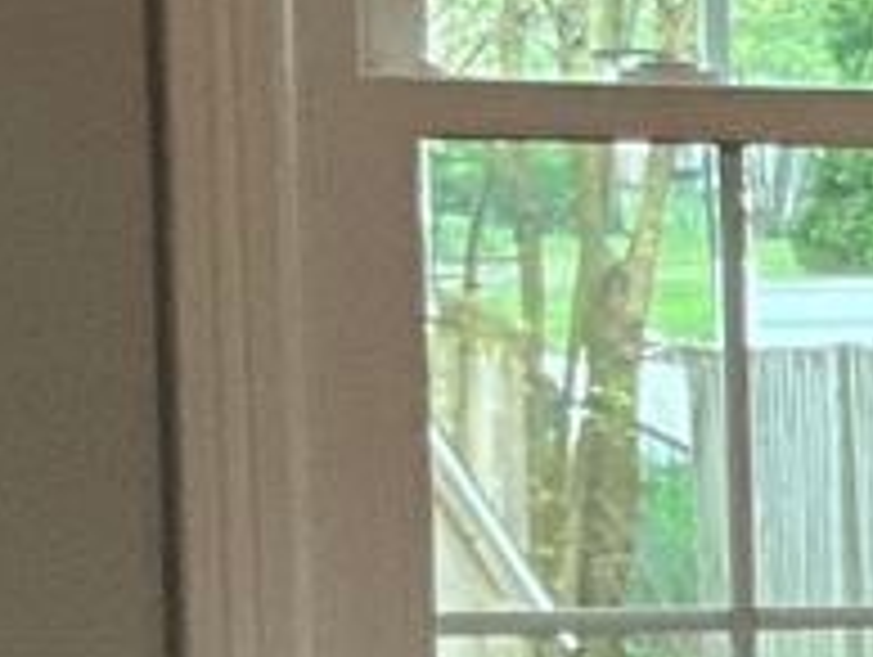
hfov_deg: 7.7
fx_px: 5656
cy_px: 817
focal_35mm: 224
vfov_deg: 6.6
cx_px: 2560
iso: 160
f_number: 1.8
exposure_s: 1/60
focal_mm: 3
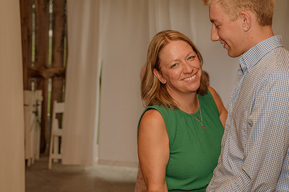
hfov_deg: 27.3
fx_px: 594
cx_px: 171
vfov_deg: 18.3
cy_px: 130
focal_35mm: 74
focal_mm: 46
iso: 320
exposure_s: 1/200
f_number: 4
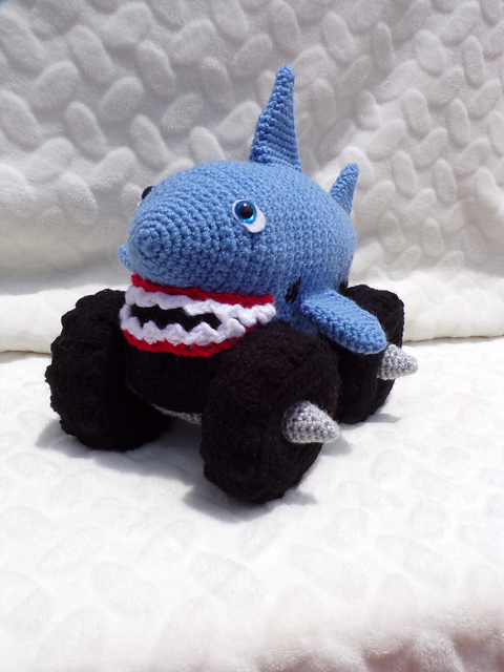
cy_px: 336
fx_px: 621
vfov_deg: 56.8
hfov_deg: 44.2
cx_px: 252
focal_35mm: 32
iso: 80
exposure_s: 1/400
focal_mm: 5.8
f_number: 8.6
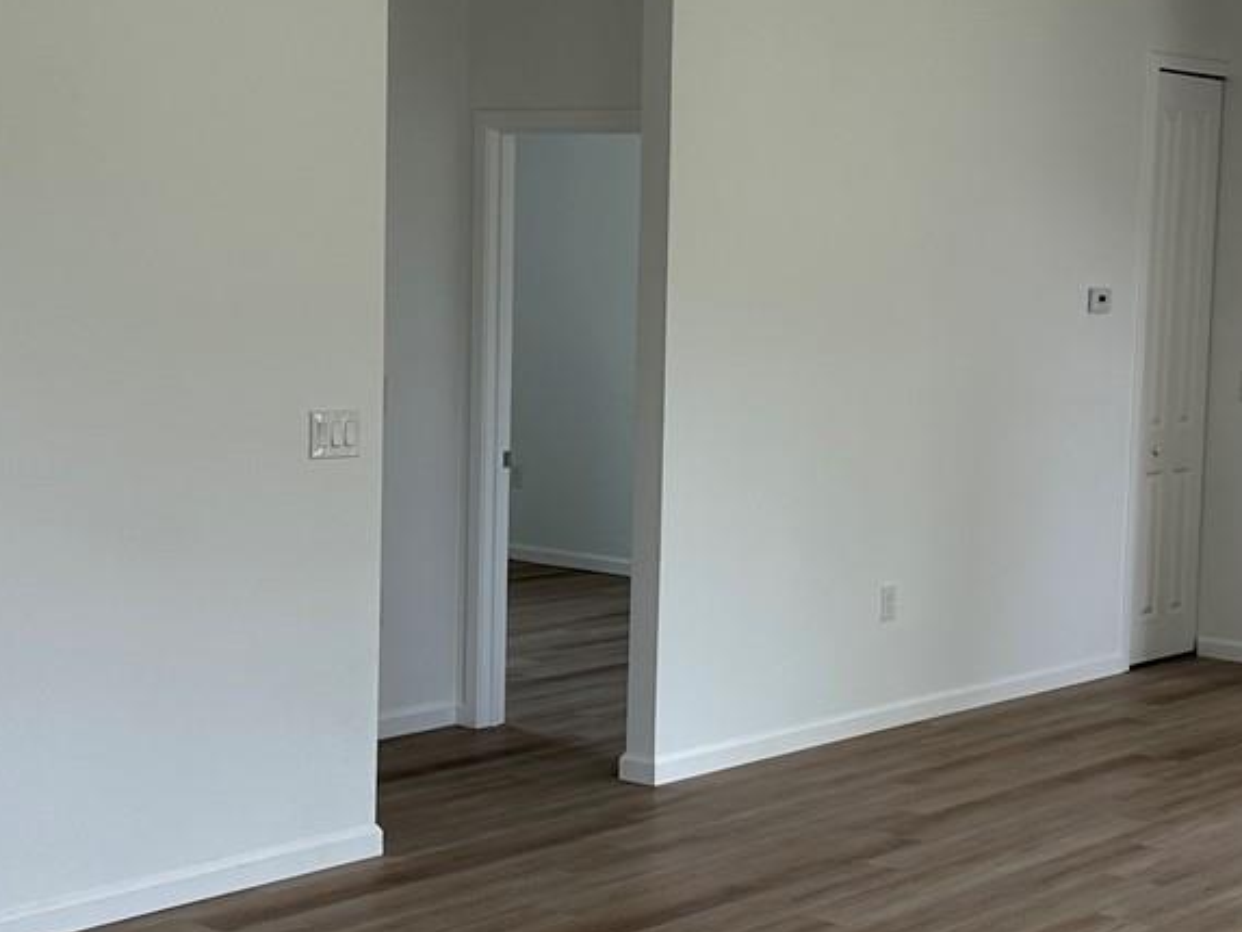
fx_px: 2404
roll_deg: -2.2
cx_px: 748
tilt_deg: -5.8
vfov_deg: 21.9
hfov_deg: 28.9
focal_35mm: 67
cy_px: 509
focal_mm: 6.86
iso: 80
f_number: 1.78
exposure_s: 1/162
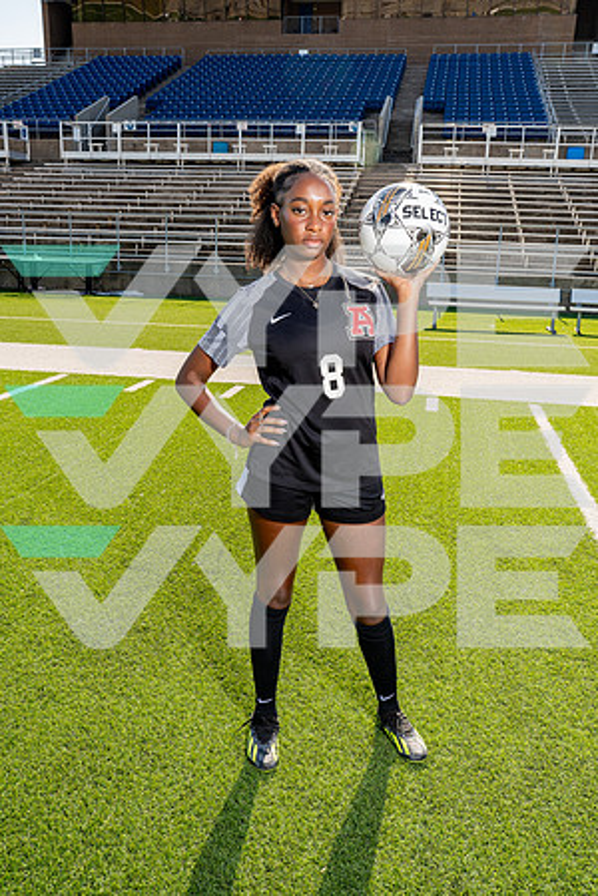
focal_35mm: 32
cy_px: 448
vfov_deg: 58.7
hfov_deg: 41.1
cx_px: 299
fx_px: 797
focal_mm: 32
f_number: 10
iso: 320
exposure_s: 1/250
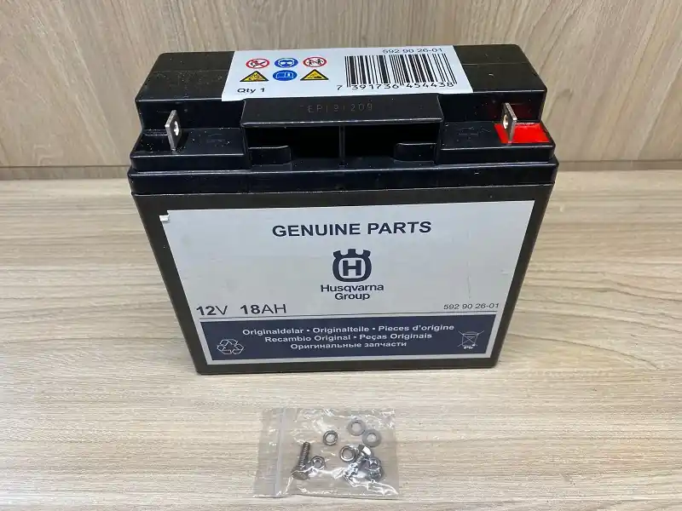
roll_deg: +1.6
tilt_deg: -42.1
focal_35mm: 26
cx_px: 341
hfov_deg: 67.3
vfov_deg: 53.1
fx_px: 512
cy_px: 256
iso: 64
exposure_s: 1/100
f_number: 1.8
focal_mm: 4.25
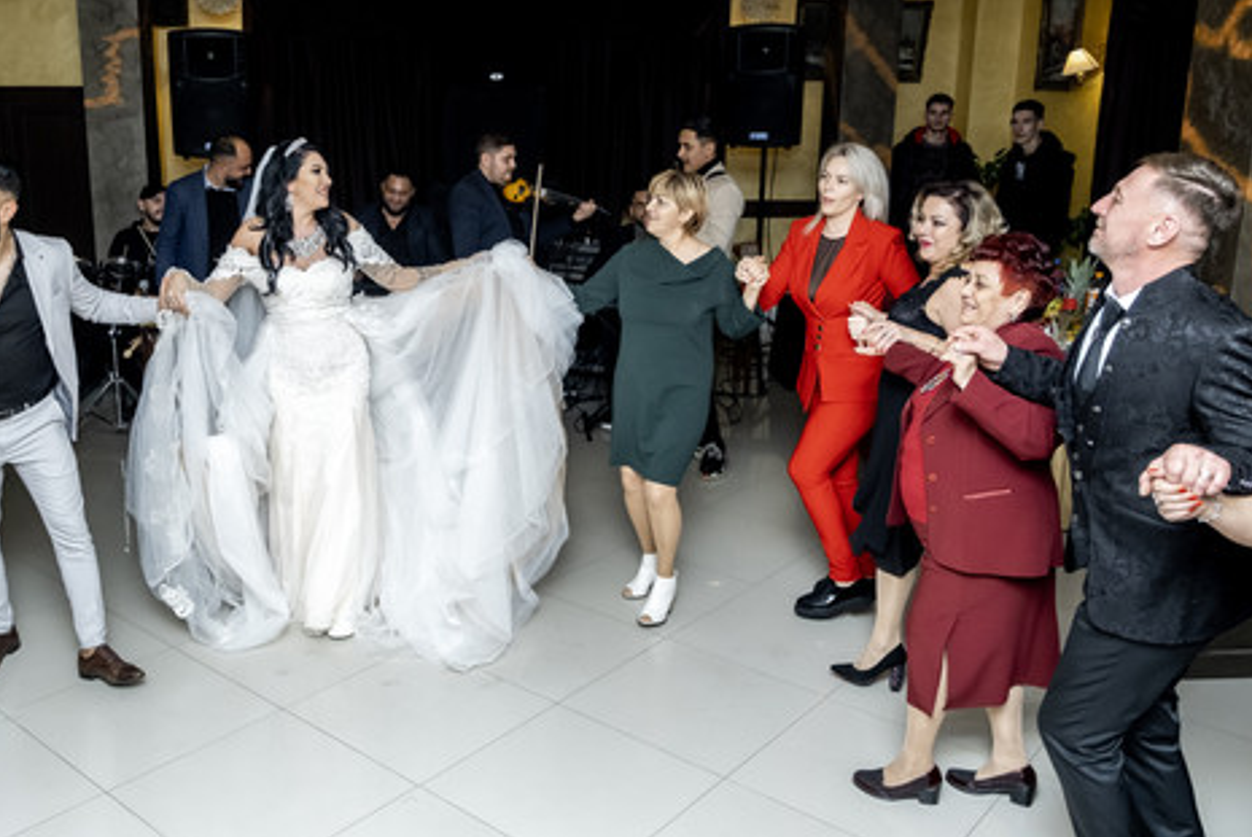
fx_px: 1149
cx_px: 482
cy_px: 357
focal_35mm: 33
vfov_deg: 40.0
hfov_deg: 56.6
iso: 800
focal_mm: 16
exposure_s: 1/160
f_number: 2.8
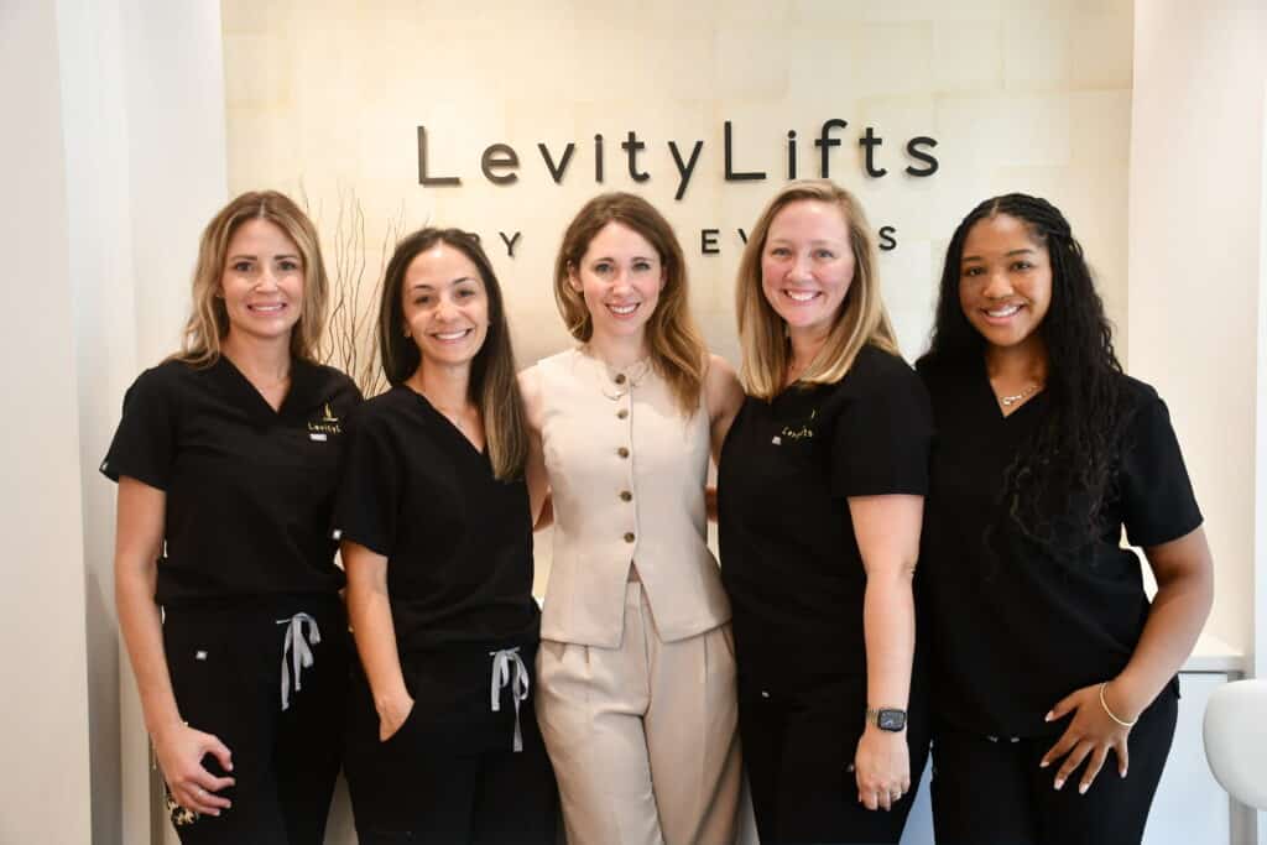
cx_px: 634
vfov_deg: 33.4
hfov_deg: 48.5
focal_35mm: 40
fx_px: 1408
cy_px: 422
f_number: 4
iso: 1100
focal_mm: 27
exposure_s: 1/125
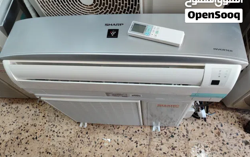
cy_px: 80
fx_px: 184
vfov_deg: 46.1
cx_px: 125
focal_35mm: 27
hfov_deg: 68.4
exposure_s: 1/50
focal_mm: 5.95
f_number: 1.89
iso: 282
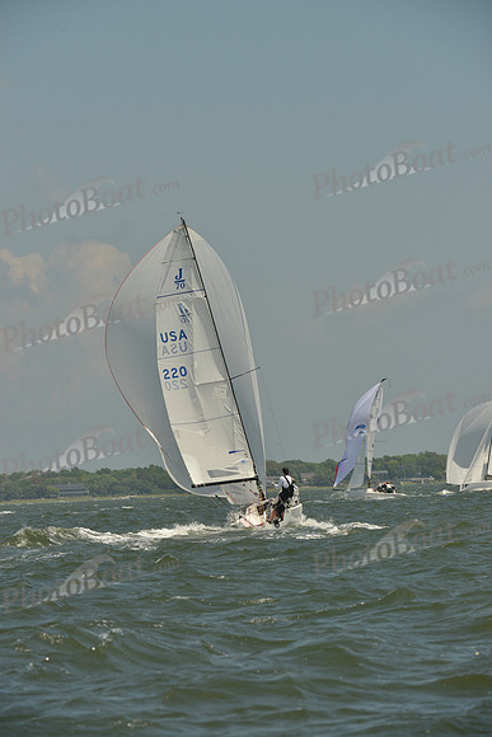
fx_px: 4507
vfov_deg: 9.4
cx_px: 246
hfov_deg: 6.2
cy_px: 368
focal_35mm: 220
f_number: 10
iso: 280
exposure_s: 1/1250
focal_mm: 220
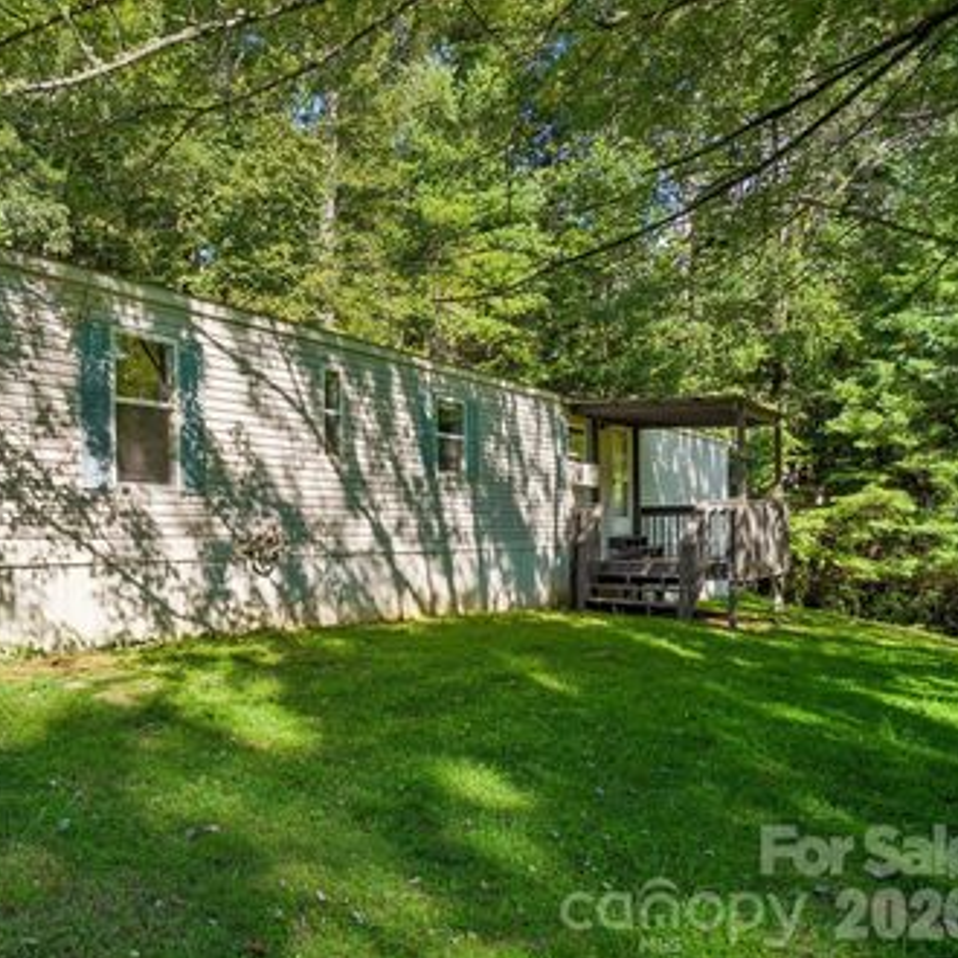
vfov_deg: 59.1
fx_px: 845
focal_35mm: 27
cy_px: 480
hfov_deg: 56.7
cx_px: 261
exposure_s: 1/125
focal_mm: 14
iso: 100
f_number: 8
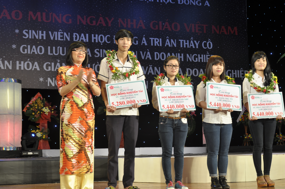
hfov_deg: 34.5
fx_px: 459
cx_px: 161
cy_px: 111
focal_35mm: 58
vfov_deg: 23.3
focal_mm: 32
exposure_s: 1/25
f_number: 4.2
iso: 200
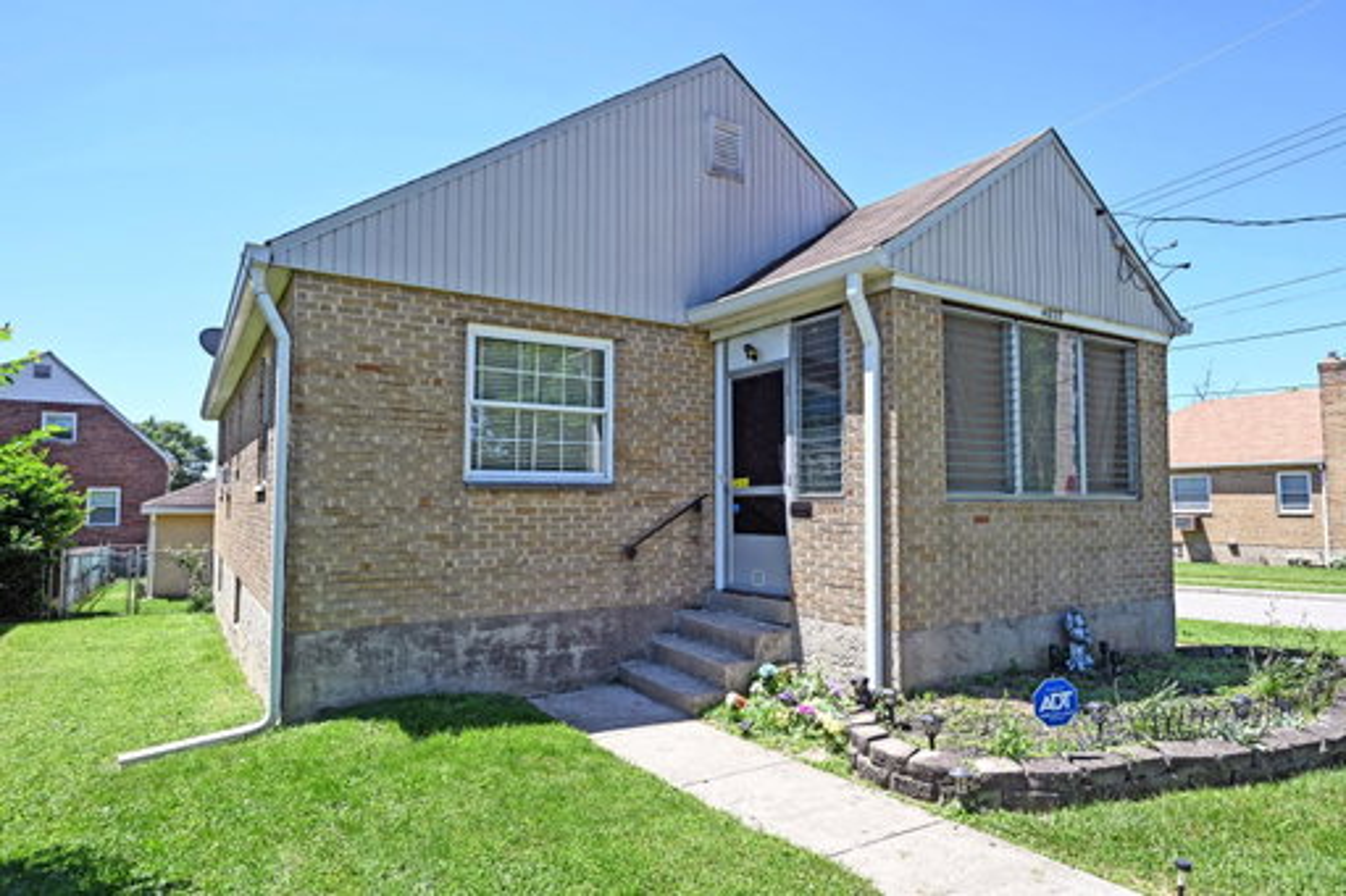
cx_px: 673
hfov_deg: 82.6
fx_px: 766
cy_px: 448
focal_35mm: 20
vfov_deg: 60.7
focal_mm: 20.5
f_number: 5.6
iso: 125
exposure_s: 1/250
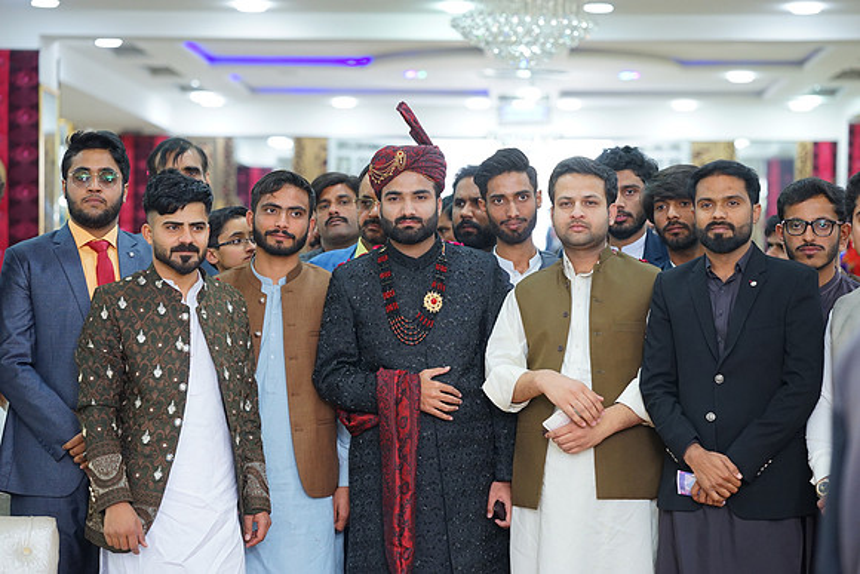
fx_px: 2031
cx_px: 430
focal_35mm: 85
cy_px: 287
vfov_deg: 16.1
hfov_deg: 23.9
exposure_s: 1/160
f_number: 2.8
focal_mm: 85
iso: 1000
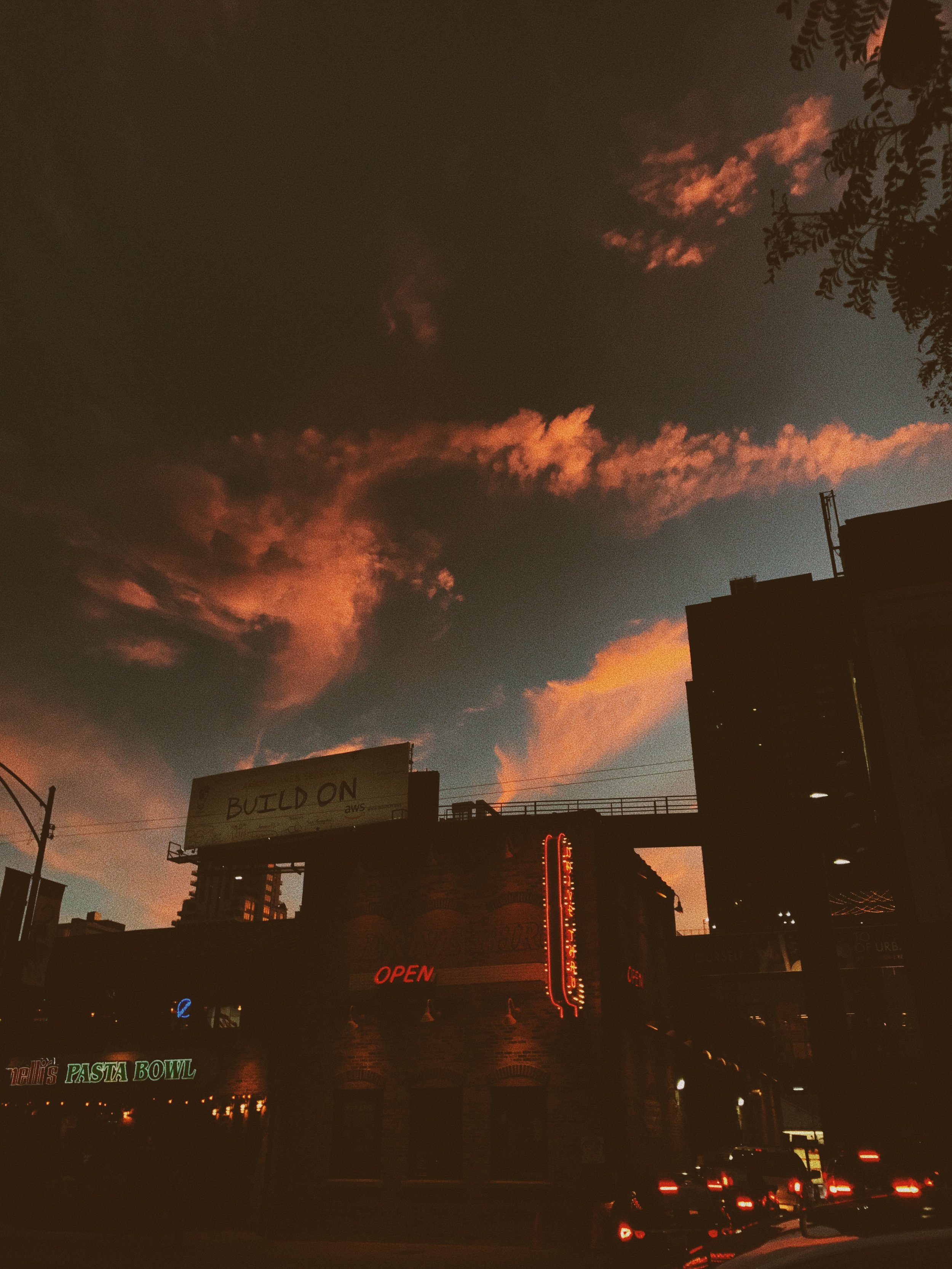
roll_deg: -0.4
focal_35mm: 28
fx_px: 1027
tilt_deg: +26.4
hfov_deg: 49.7
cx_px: 476
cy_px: 634
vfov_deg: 63.4
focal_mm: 3.99
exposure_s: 1/120
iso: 25
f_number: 1.8
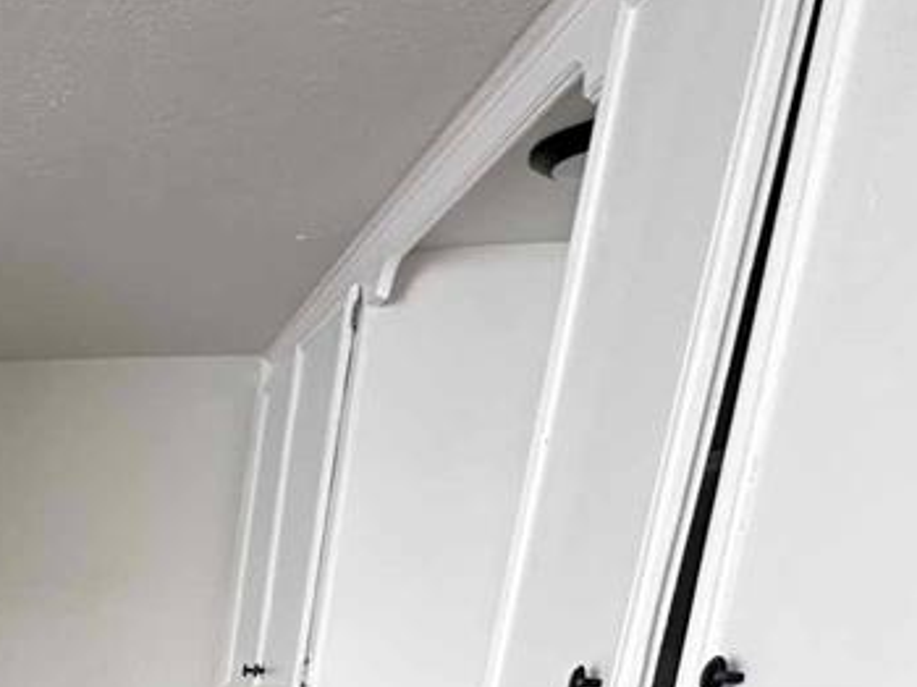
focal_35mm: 41
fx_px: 1085
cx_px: -291
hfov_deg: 33.1
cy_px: 892
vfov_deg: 28.7
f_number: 2.2
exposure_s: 1/60
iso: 200
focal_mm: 2.2
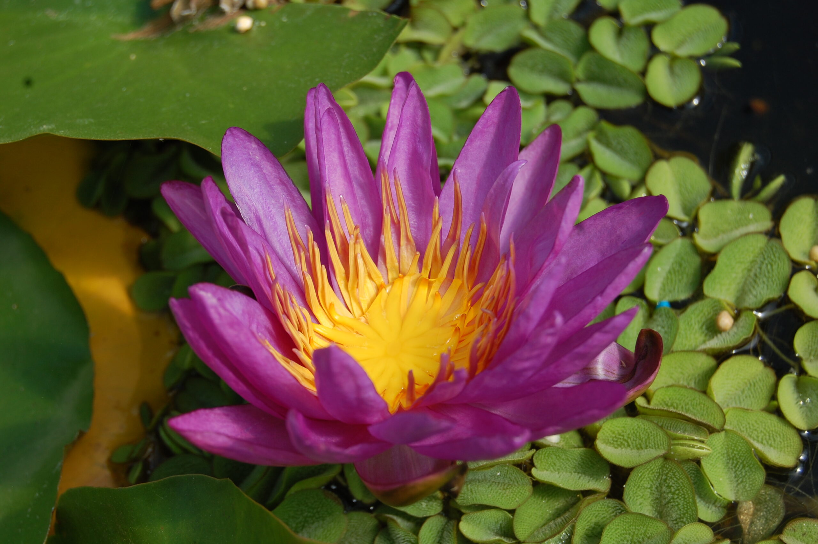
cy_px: 272
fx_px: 1873
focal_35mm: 82
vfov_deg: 16.5
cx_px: 409
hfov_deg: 24.6
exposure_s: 1/320
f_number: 9
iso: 200
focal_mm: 55
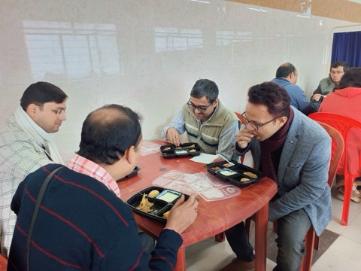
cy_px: 136
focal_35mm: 24
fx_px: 250
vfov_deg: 56.8
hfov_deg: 71.6
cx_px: 180
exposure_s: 1/100
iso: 212
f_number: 1.4
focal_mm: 5.89
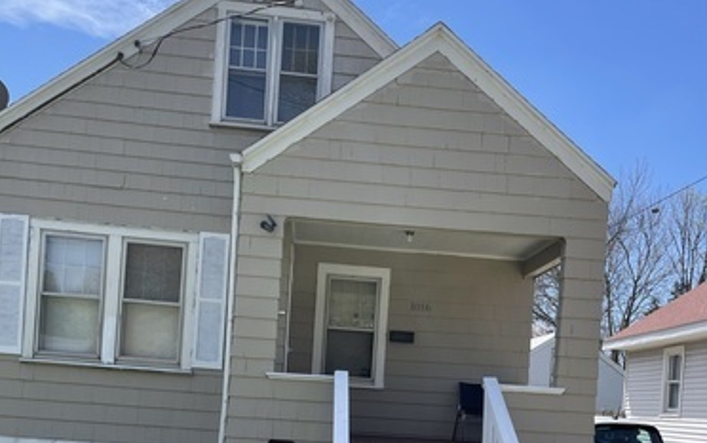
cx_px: 353
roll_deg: -2.4
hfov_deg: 52.7
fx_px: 713
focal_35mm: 37
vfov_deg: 32.7
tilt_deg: +0.4
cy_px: 399
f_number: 1.6
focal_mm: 5.1
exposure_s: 1/1597
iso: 32
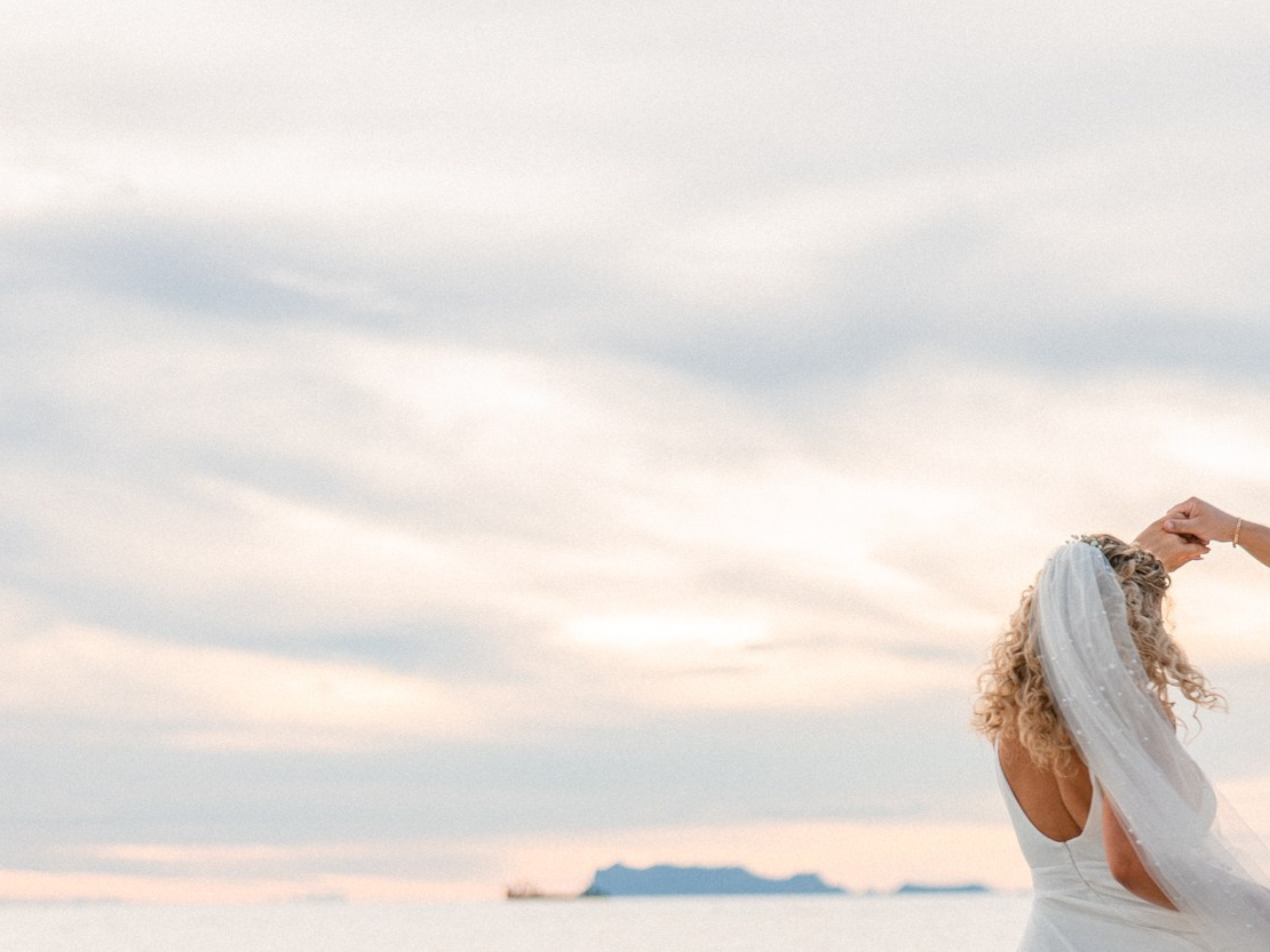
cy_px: 706
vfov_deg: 13.9
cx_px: 873
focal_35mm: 106
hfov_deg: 18.5
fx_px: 3890
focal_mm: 50
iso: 100
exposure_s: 1/400
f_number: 2
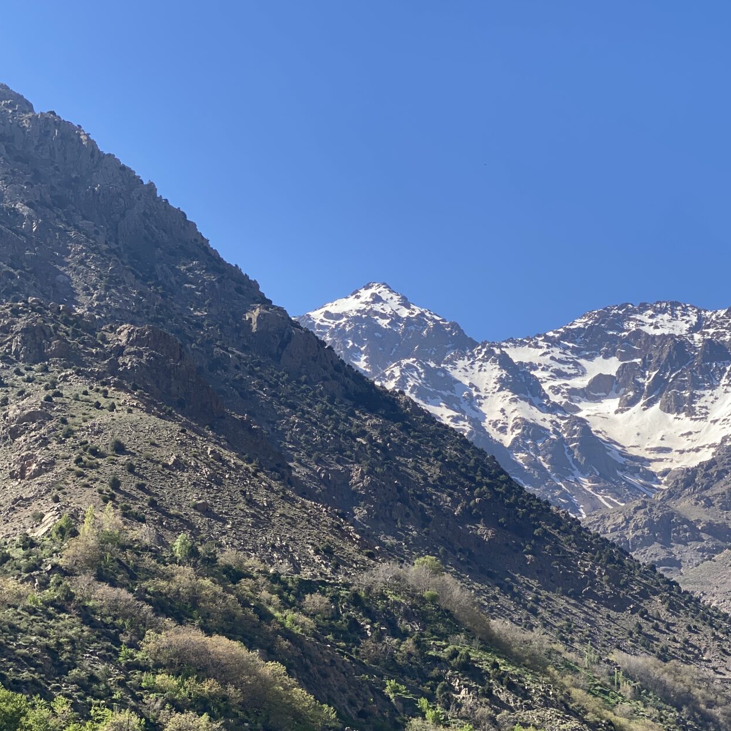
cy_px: 412
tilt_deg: +13.4
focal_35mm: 75
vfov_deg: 23.0
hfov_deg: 23.0
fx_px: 1792
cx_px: 459
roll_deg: -1.1
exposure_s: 1/922
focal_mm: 6
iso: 20
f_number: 2
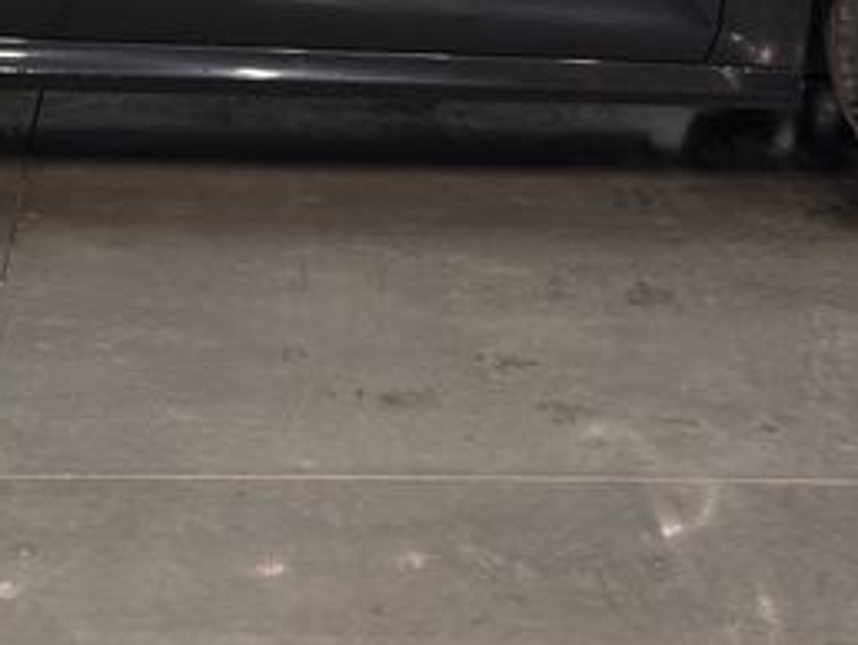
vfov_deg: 12.5
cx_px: 123
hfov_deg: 16.9
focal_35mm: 115
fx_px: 2853
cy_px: -219
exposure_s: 1/100
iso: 50
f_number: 1.78
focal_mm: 6.76
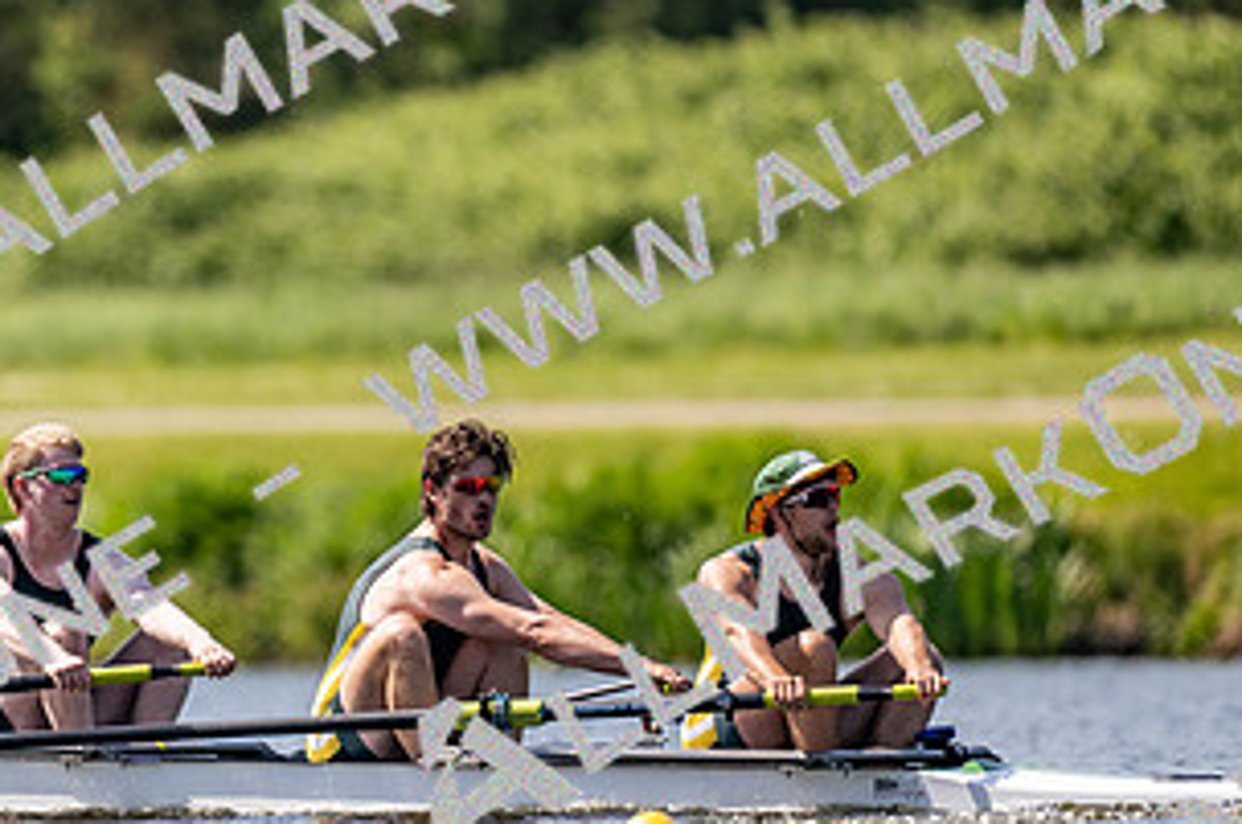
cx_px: 66
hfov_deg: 1.8
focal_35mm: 1150
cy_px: 504
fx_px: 39612
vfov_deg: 1.2
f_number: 4
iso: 320
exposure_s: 1/2500
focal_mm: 600
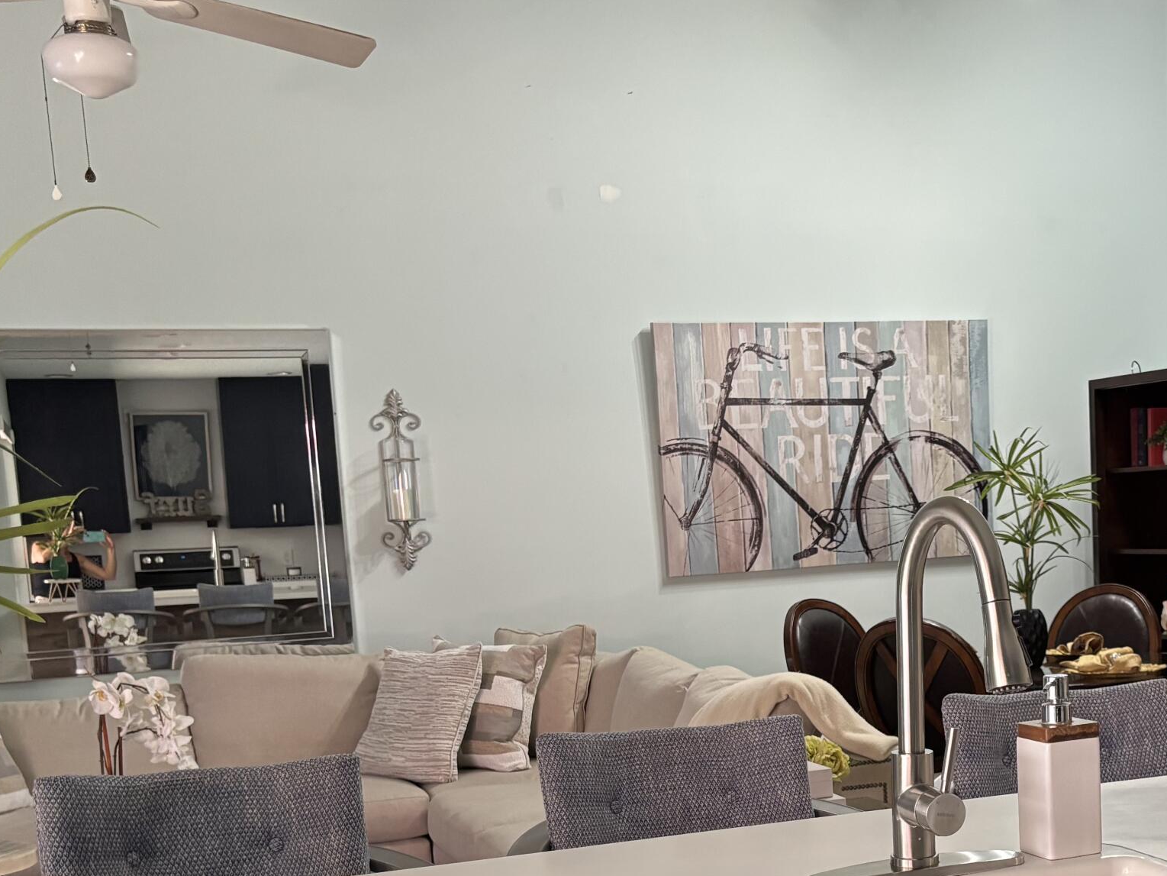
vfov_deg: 27.9
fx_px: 1719
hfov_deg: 36.6
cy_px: 723
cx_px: 882
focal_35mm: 51
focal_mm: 5.96
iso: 250
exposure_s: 1/60
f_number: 1.6
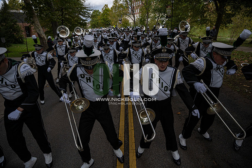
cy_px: 84
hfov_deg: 73.7
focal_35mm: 24
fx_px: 168
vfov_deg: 53.2
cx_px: 126
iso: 100
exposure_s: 1/1000
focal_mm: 24
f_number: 4
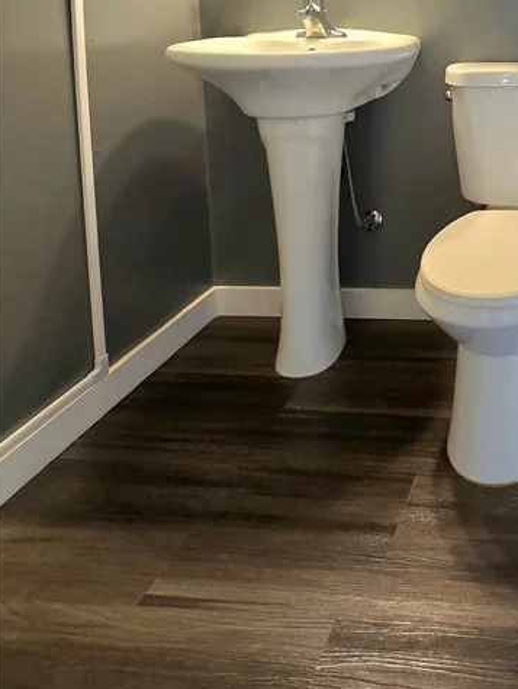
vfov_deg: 53.1
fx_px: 558
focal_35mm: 28
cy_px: 35
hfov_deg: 41.3
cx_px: 550
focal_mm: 2.2
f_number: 2.2
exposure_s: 1/60.2
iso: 160
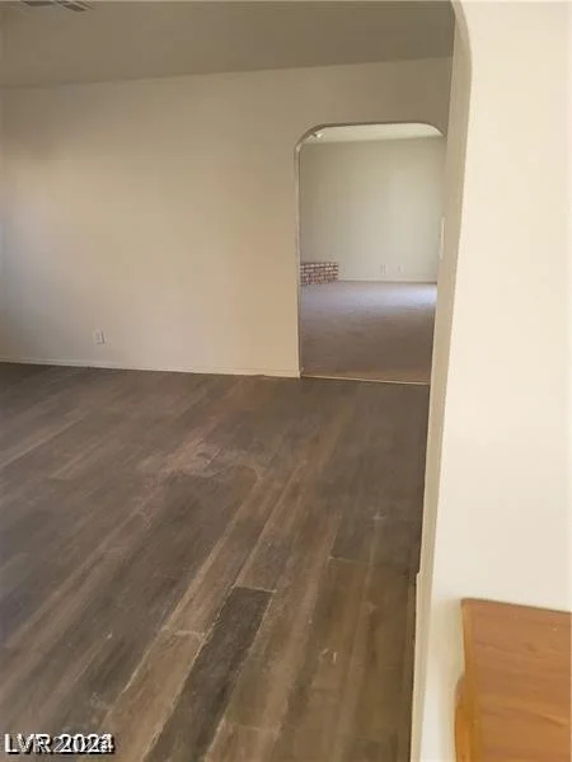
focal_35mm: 25
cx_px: 286
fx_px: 551
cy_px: 381
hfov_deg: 54.9
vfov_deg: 69.4
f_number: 1.8
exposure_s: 1/120
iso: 160
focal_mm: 7
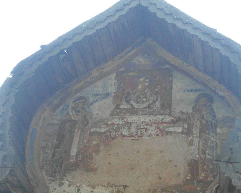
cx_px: 128
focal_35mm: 85
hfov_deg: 22.5
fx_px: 606
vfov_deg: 18.1
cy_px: 96
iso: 400
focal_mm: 13.5
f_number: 4
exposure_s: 1/10
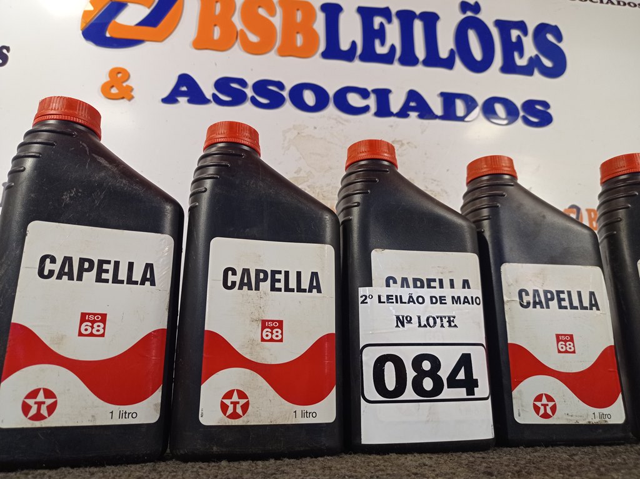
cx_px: 320
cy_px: 240
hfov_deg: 63.5
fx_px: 517
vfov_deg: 49.7
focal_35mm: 28
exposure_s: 1/120
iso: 125
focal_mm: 4.7
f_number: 1.79
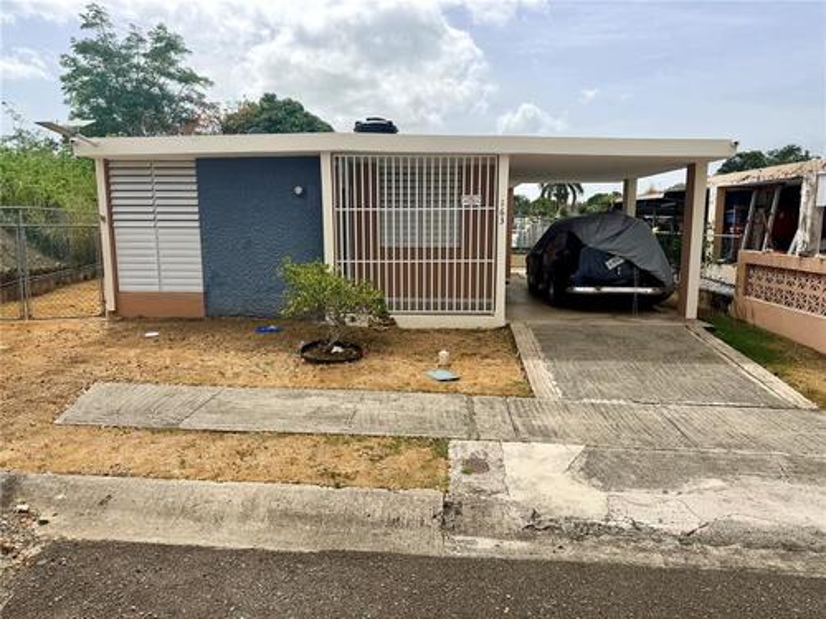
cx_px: 413
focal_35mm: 24
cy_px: 310
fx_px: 573
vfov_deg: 56.8
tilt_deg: -9.0
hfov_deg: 71.6
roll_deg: +0.5
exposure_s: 1/8130
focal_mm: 6.76
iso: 80
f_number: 1.78
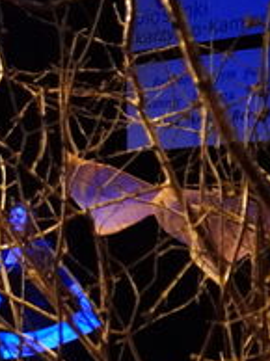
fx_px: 1428
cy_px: 101
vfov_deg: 14.4
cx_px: -190
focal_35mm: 137
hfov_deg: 10.3
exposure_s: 1/160
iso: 5000
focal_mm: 23
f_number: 4
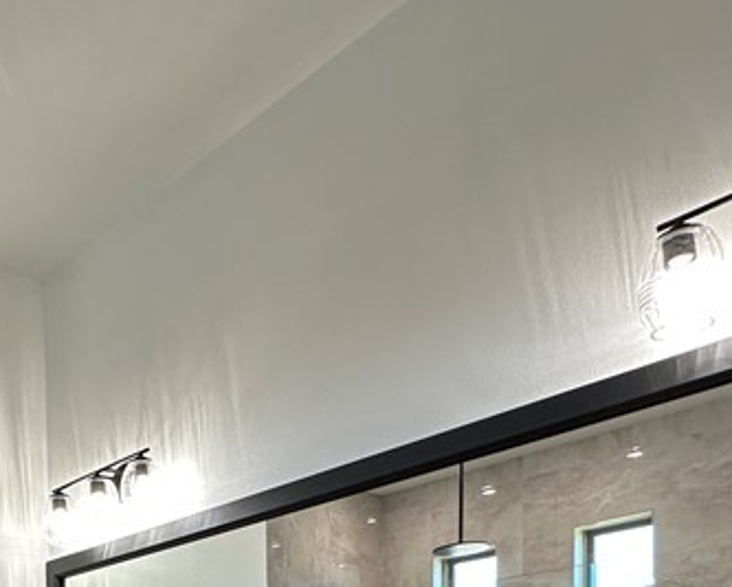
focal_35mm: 42
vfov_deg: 28.1
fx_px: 911
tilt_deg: -2.6
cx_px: 114
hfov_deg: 41.3
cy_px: 800
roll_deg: +1.1
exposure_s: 1/120
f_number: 2.2
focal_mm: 2.22
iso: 200
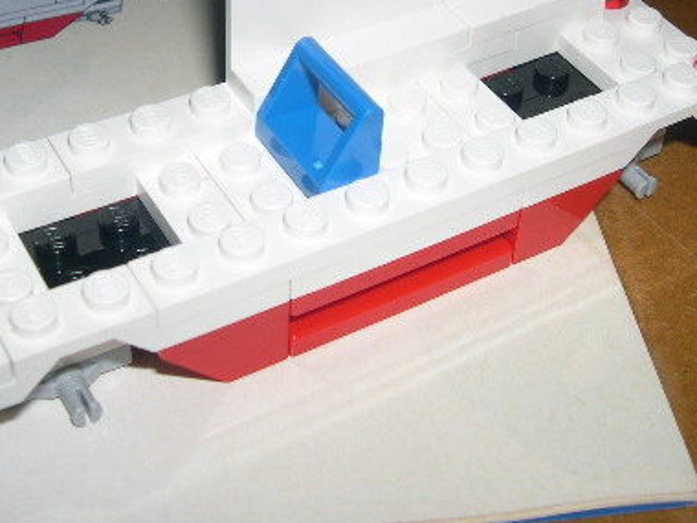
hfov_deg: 30.3
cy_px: 92
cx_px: 317
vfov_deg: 22.6
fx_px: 1289
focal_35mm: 64
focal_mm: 8
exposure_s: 1/60
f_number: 7.6
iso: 100
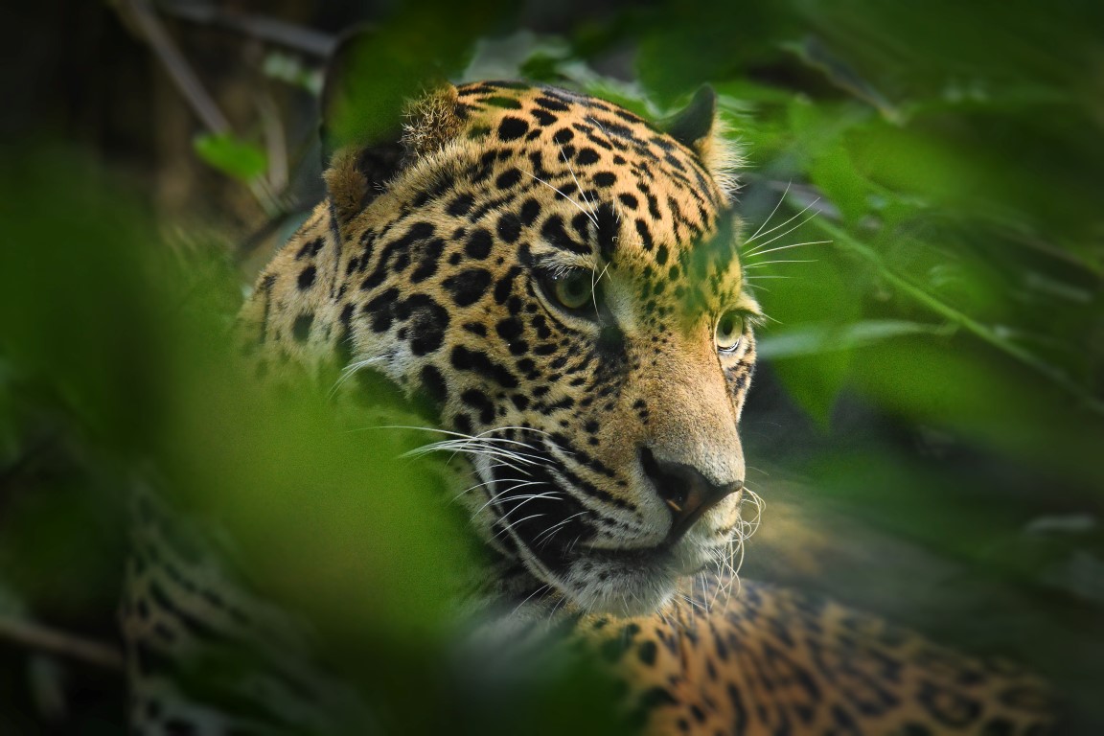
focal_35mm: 900
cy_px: 368
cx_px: 552
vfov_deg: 1.5
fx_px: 27598
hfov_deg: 2.3
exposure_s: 1/100
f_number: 7.1
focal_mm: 600
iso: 3200
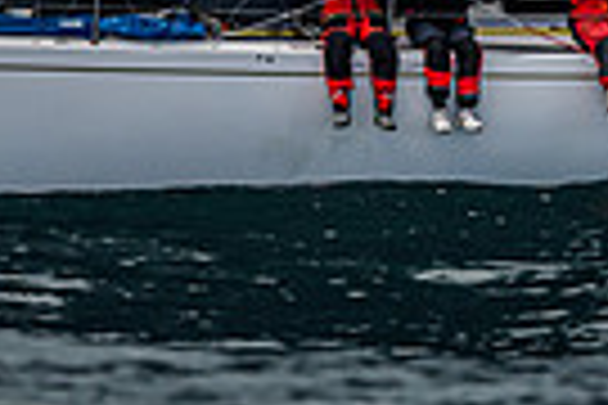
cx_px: 528
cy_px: -332
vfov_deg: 0.7
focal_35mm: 1900
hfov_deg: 1.1
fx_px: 32086
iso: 400
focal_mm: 400
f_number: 5.6
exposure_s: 1/2500
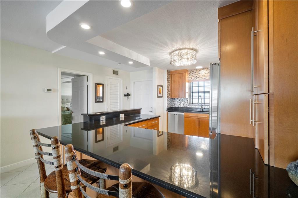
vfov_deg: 77.2
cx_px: 149
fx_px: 124
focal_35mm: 15
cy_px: 99
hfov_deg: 100.4
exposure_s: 1/1.67
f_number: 11
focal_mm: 10
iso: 160
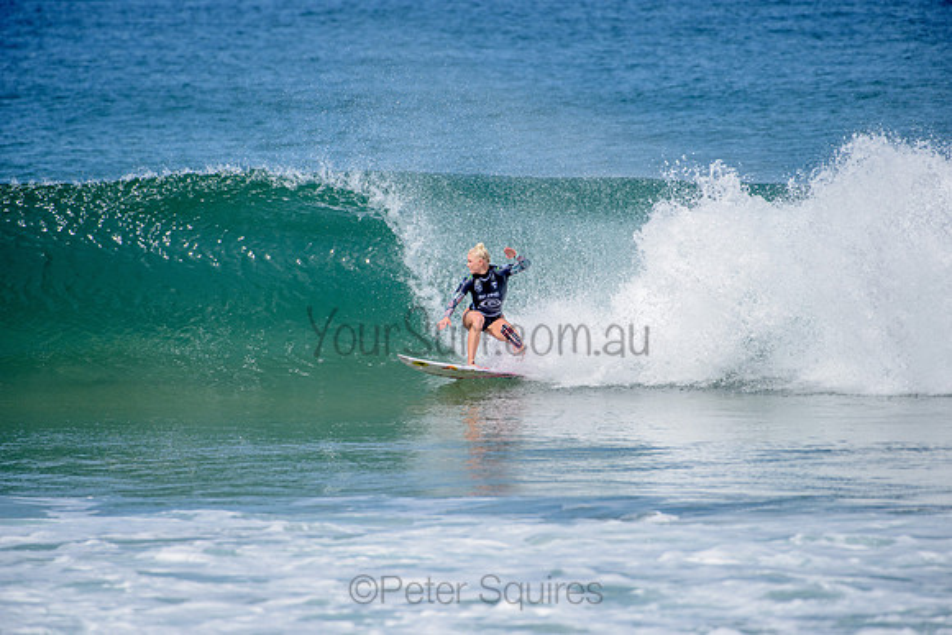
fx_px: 13225
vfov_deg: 2.8
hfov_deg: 4.1
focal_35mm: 500
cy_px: 318
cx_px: 476
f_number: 6.3
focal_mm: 500
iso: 250
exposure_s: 1/2500
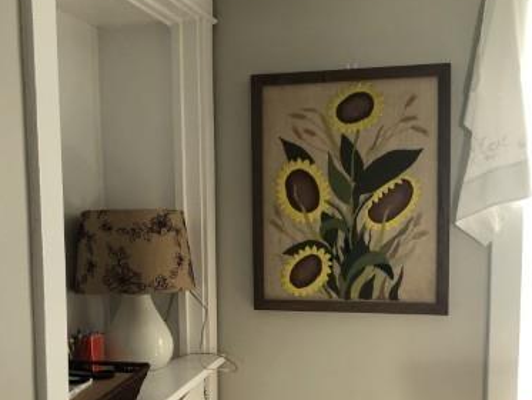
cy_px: 299
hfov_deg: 39.5
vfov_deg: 29.8
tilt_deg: -7.6
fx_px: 738
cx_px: 224
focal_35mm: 48
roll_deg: +0.3
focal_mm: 3.99
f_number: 1.8
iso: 32
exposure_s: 1/30
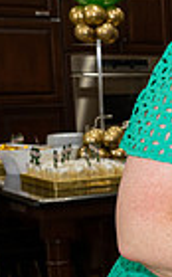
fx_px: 828
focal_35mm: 110
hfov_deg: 9.5
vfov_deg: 19.0
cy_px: 151
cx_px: 498
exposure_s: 1/80
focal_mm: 26
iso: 800
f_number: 5.6
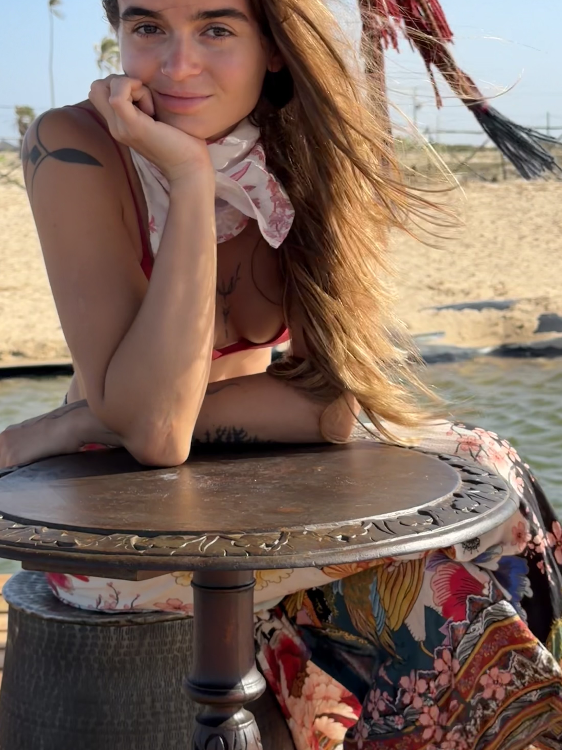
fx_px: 1429
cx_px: 276
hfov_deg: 22.3
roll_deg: +0.6
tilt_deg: -2.5
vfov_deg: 29.2
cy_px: 257
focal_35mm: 66
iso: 64
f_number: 1.78
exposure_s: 1/3096
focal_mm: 6.76
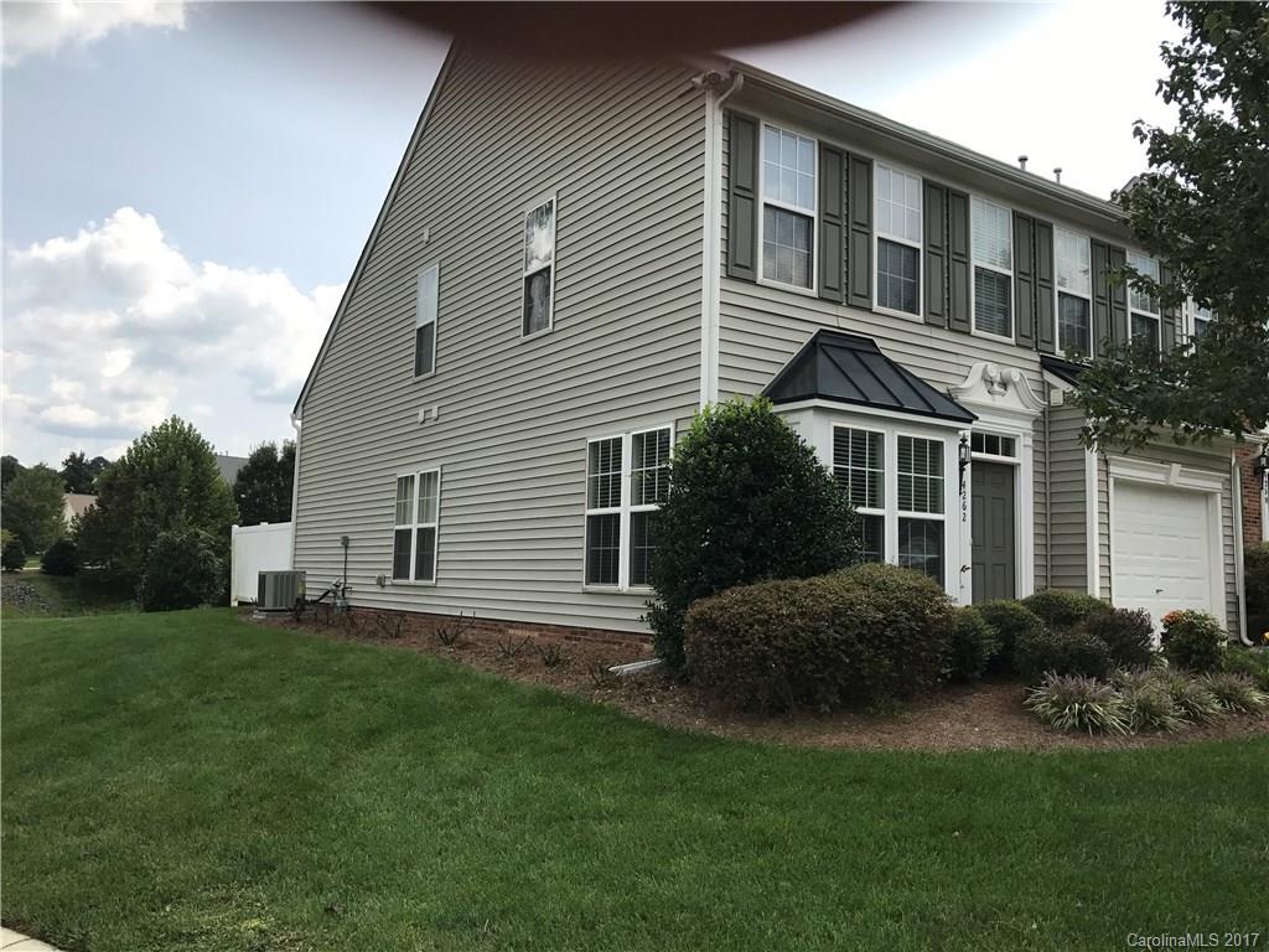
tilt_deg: +7.8
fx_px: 1026
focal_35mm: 28
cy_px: 476
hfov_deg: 63.4
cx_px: 634
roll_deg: -1.0
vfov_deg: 49.7
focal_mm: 3.99
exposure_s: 1/2037
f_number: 1.8
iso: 20
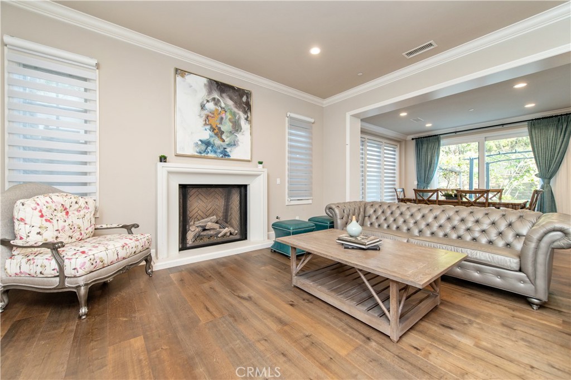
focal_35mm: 14
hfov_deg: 104.3
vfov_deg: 81.1
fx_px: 222
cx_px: 286
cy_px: 190
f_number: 4
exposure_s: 1/60
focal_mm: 14
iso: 450
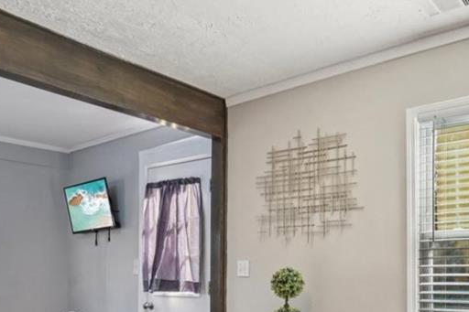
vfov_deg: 38.2
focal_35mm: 32
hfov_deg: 50.5
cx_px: 441
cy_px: 283
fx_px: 417
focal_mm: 16
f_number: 8
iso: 800
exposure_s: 1/50
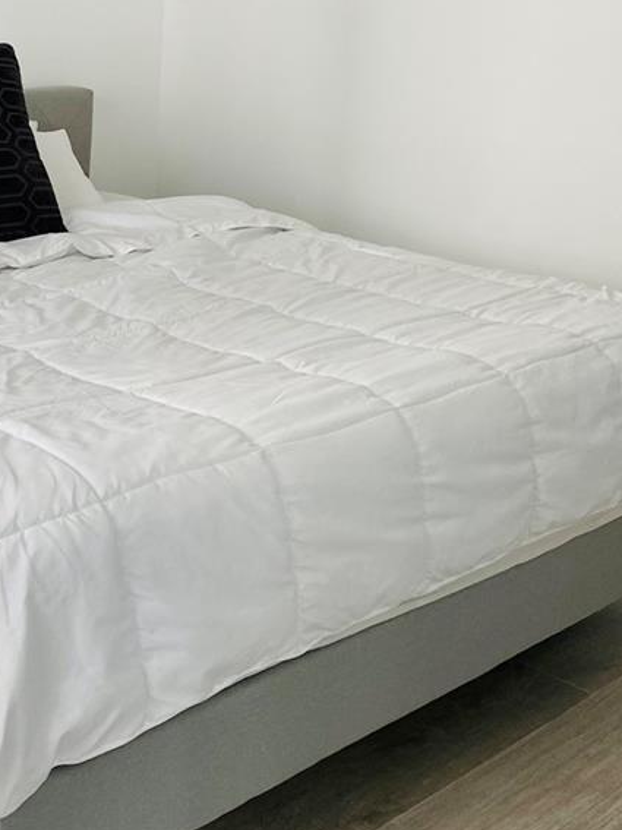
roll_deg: -1.9
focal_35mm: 55
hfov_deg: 25.6
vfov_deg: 34.4
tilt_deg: -10.7
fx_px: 1318
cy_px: 242
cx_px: 40
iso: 80
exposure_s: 1/121
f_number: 1.8
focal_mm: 4.25
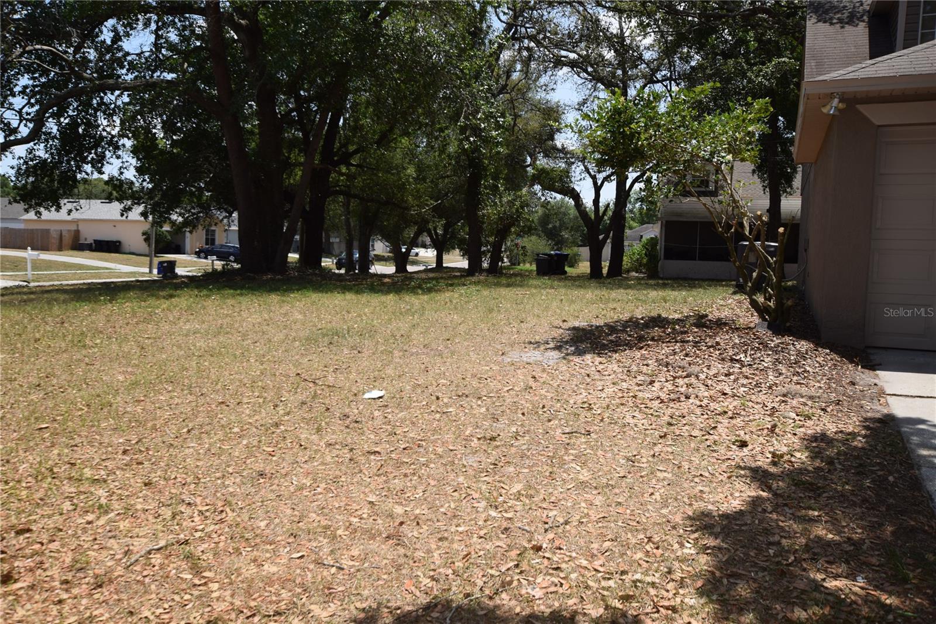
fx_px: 780
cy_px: 312
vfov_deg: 43.6
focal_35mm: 30
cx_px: 468
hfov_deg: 61.9
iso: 100
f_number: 9
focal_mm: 20
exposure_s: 1/200
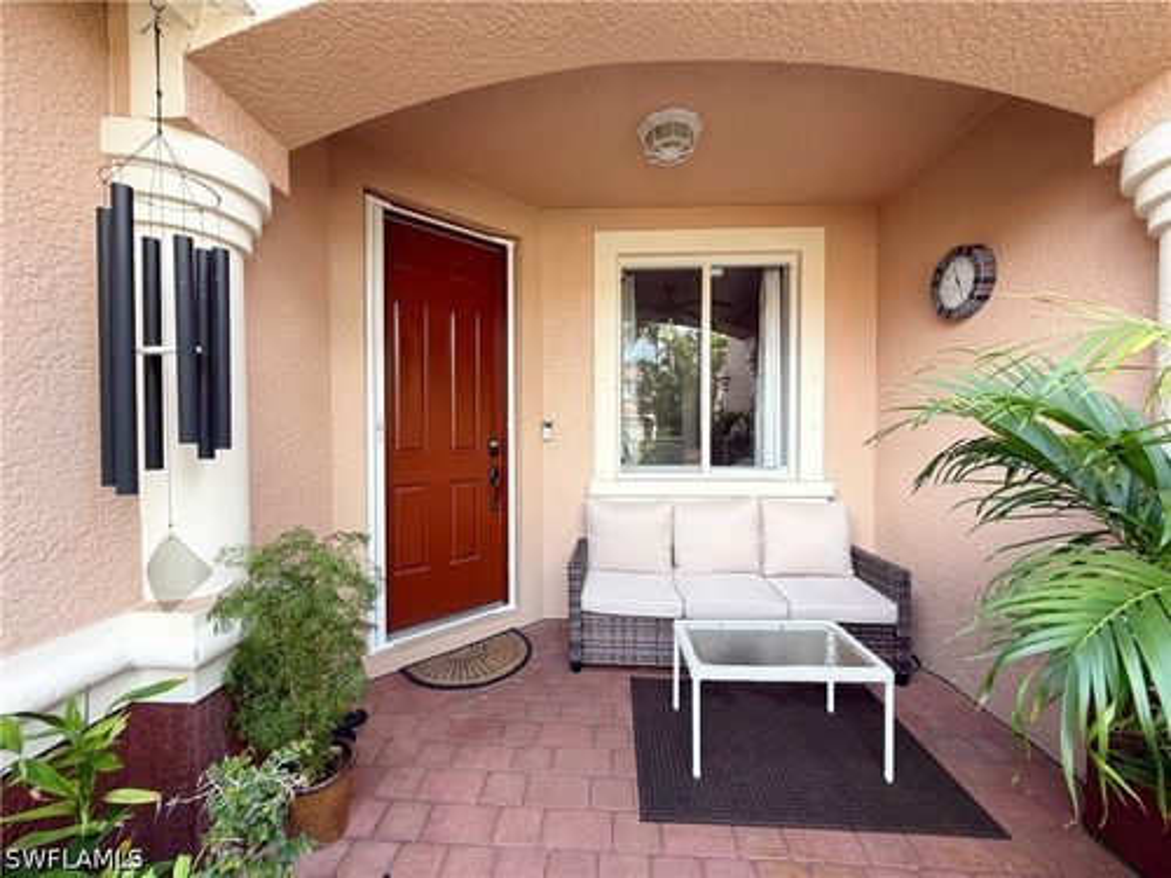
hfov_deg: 102.1
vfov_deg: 85.7
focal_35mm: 14
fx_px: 474
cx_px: 586
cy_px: 439
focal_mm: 2.22
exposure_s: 1/121
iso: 64
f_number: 2.2
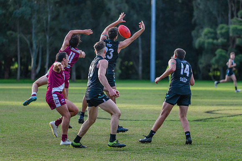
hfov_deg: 14.8
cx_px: 122
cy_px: 81
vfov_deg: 9.9
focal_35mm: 139
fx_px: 933
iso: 1250
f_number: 2.8
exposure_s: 1/2500
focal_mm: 120
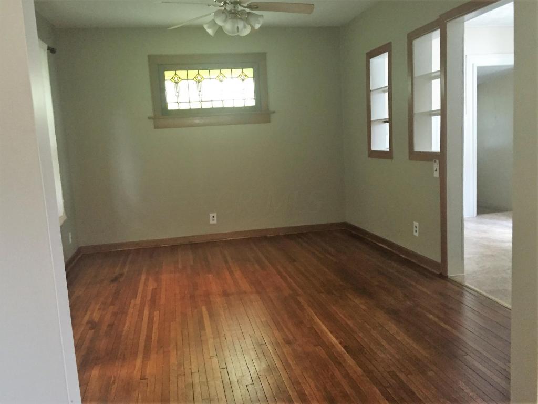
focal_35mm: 29
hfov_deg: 61.7
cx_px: 269
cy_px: 202
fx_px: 451
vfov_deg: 48.2
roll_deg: +0.4
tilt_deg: -8.6
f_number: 2.2
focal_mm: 4.15
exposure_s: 1/15
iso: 250
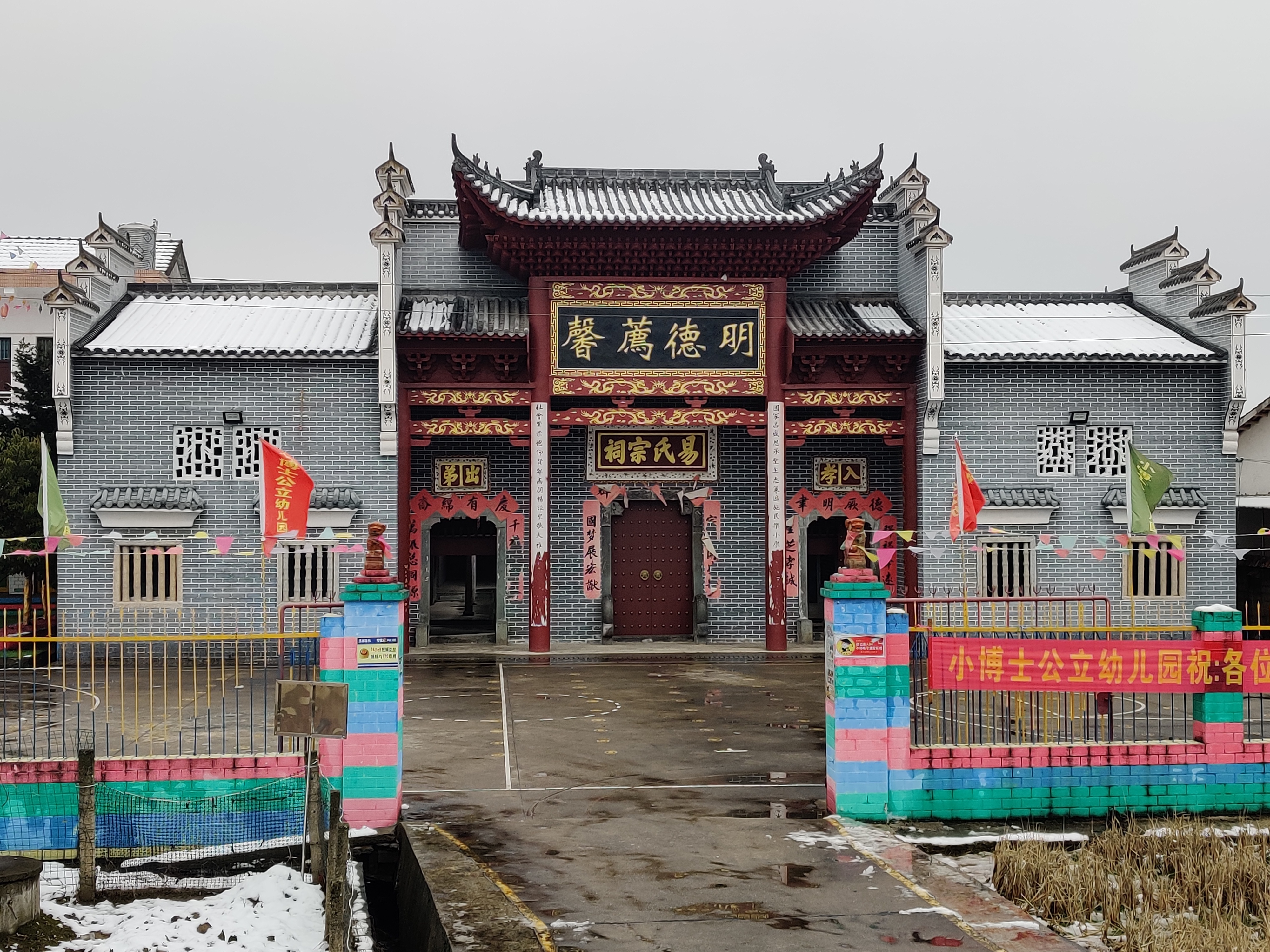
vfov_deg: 51.4
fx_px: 991
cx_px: 635
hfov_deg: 65.3
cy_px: 476
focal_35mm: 27
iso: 125
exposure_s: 1/673
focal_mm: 4.75
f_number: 1.65
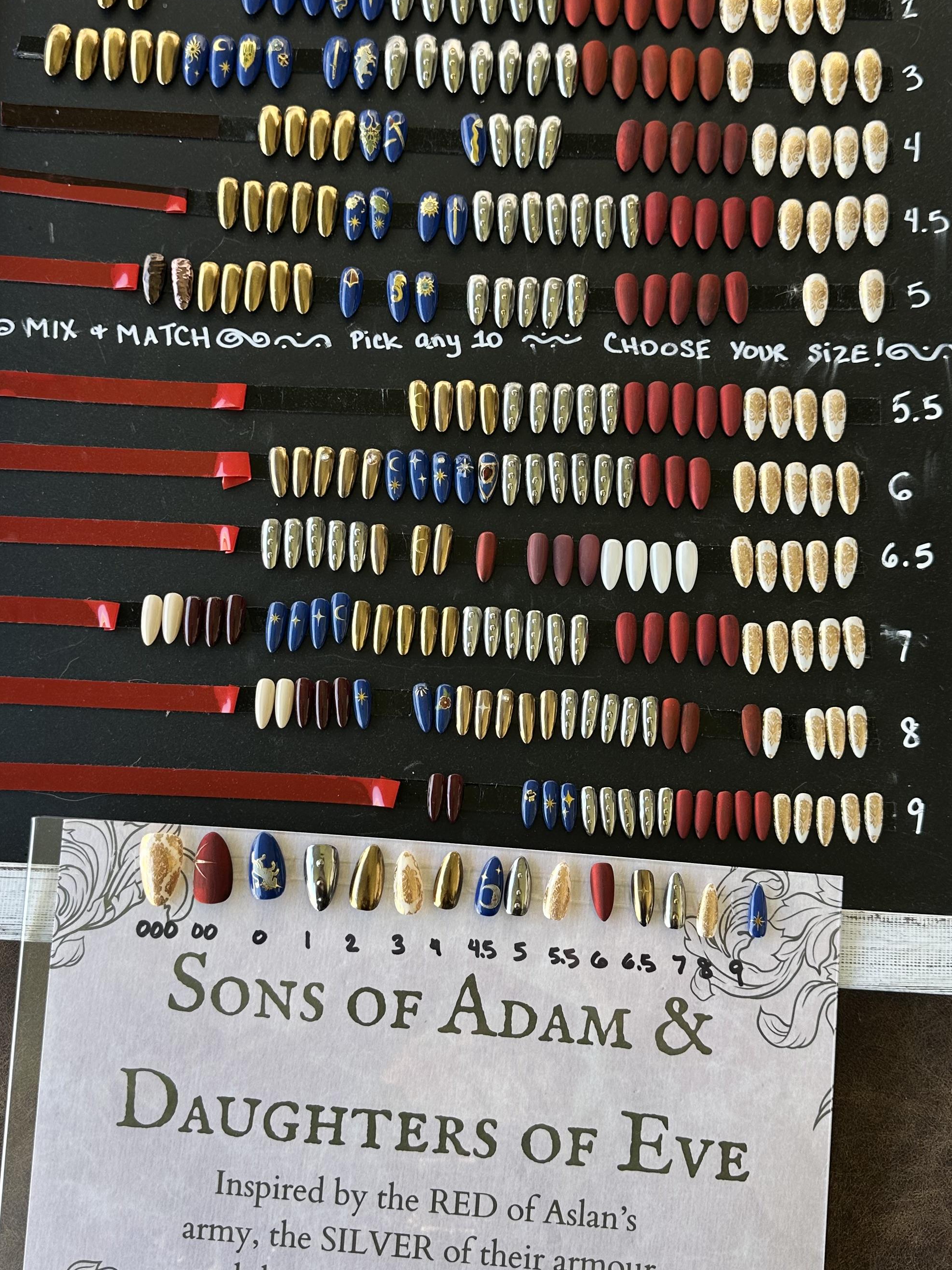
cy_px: 579
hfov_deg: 38.7
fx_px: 1356
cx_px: 445
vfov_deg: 50.1
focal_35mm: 37
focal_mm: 6.86
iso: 64
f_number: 1.78
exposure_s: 1/121
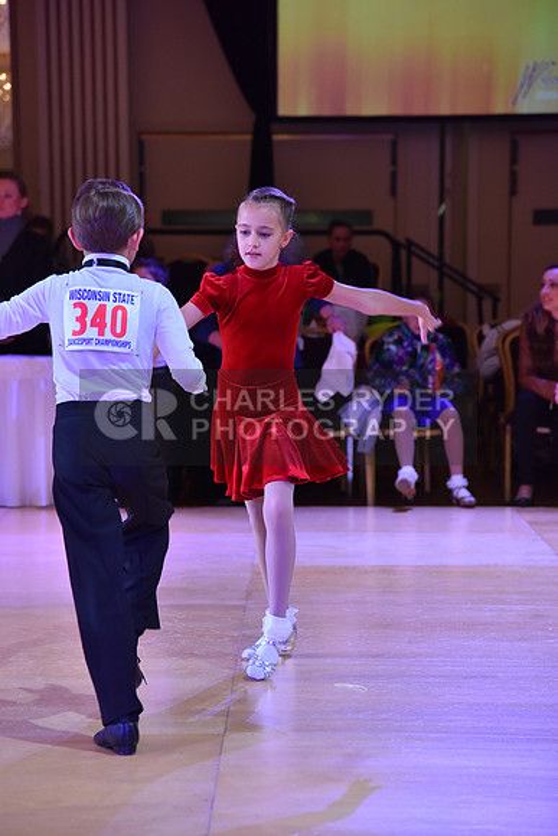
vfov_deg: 19.5
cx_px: 279
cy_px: 418
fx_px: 2440
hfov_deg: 13.0
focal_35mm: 105
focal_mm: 105
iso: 1600
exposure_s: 1/250
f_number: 4.5
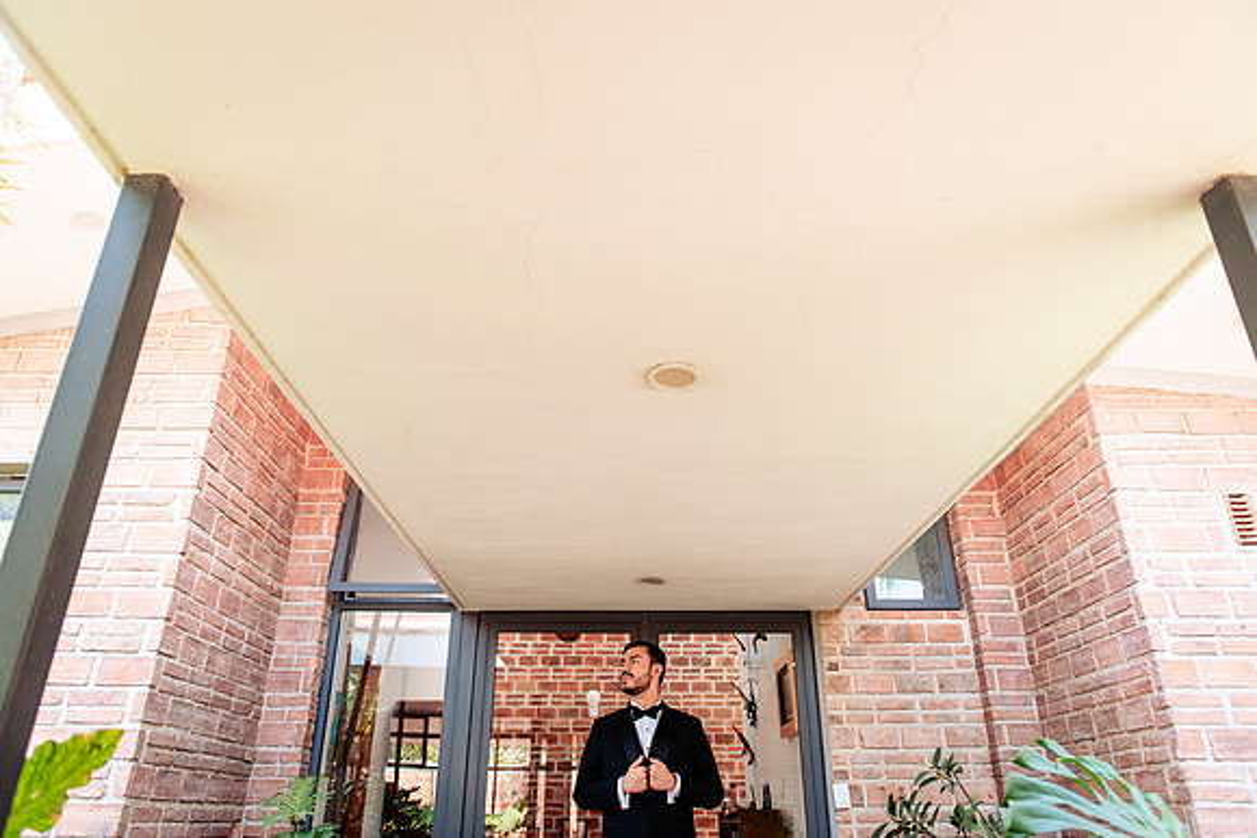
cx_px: 627
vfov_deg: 52.1
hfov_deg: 72.5
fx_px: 857
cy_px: 411
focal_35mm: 25
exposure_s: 1/250
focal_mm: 24
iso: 500
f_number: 3.2
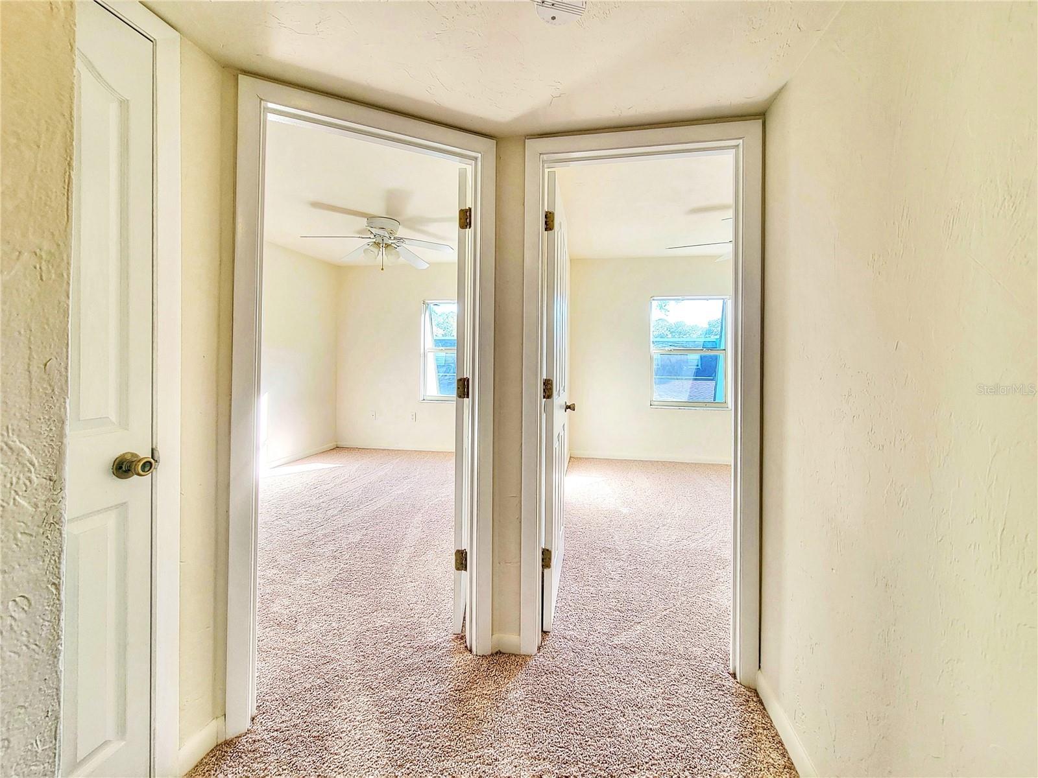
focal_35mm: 13
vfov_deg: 89.9
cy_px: 389
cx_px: 519
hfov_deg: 106.2
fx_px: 390
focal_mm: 2.2
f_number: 2.2
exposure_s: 1/60.2
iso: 50
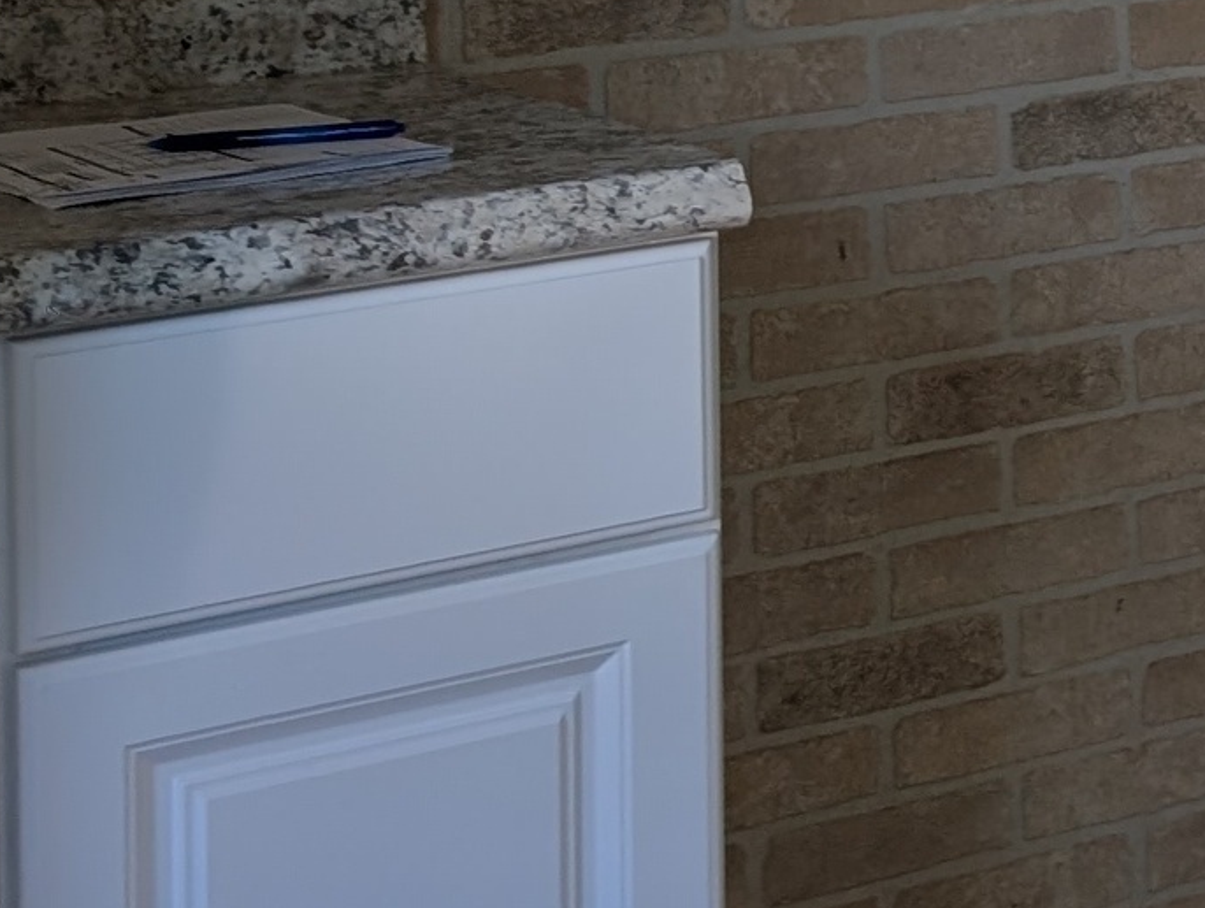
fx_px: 3731
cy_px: -497
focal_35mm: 107
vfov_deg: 13.0
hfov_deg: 14.7
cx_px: 2496
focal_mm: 6.9
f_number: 1.68
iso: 21
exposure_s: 1/99.9
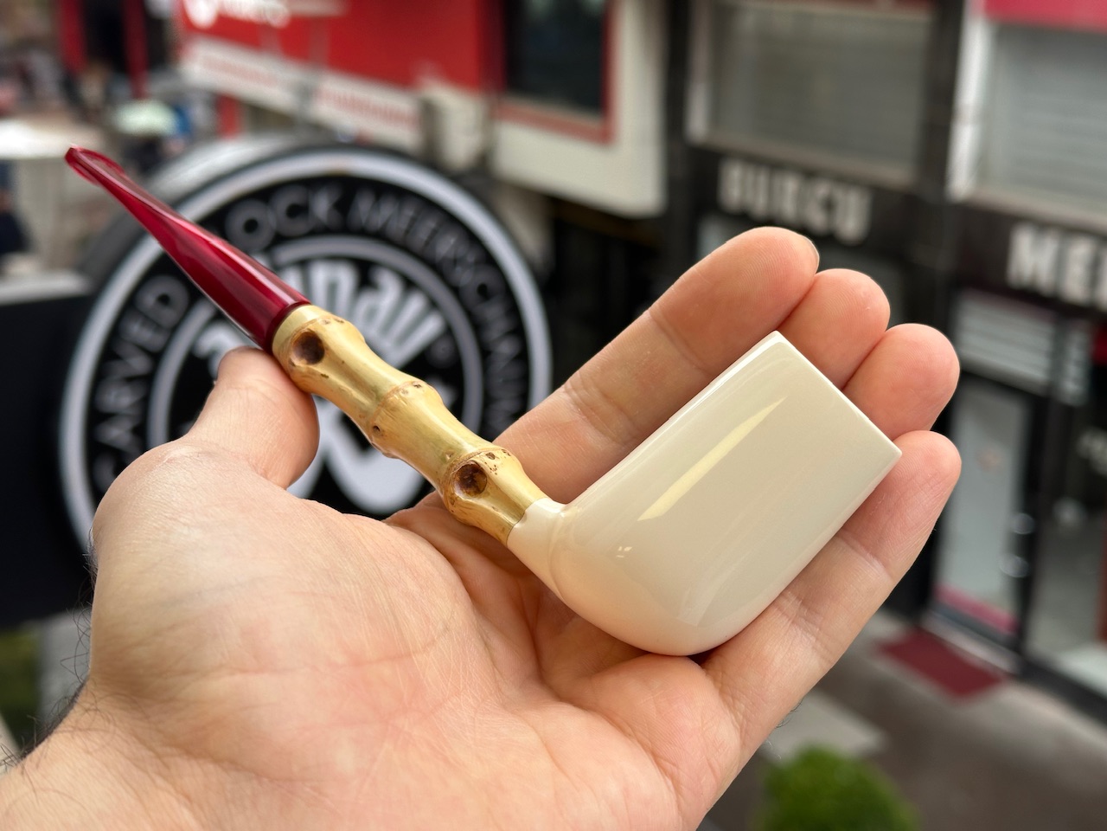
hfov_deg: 39.7
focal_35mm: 48
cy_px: 416
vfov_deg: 30.3
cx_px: 554
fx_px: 1535
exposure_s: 1/261
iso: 64
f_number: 1.78
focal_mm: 6.86
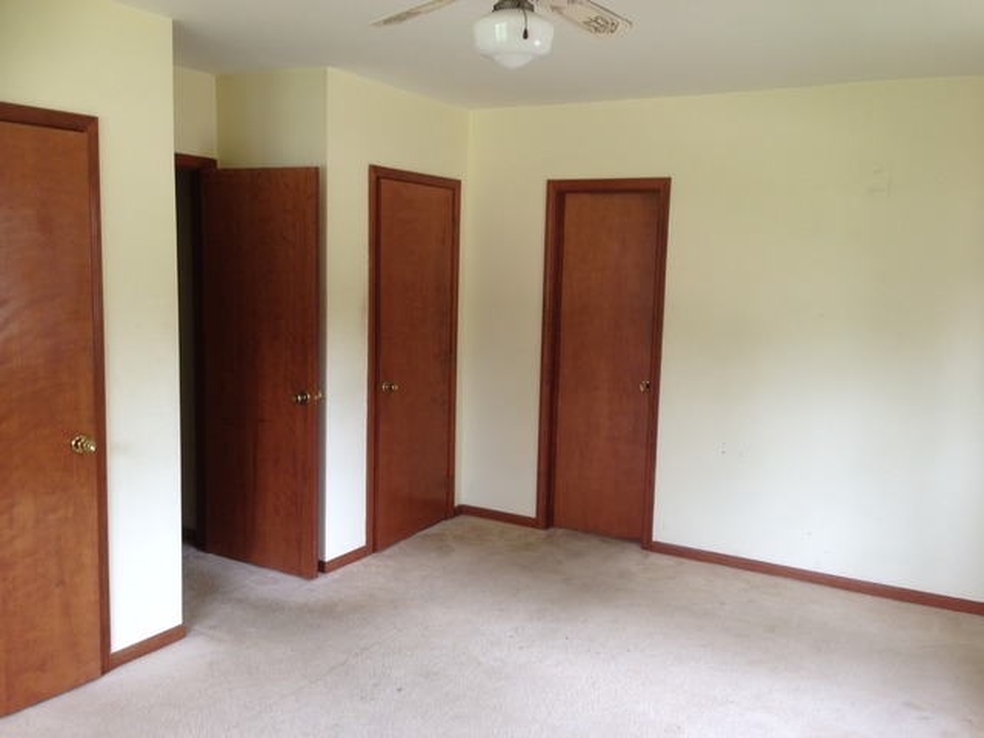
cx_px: 492
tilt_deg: -6.9
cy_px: 369
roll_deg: -0.4
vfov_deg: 42.9
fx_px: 938
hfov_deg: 55.4
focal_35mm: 33
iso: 50
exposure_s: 1/40
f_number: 2.4
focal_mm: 4.12
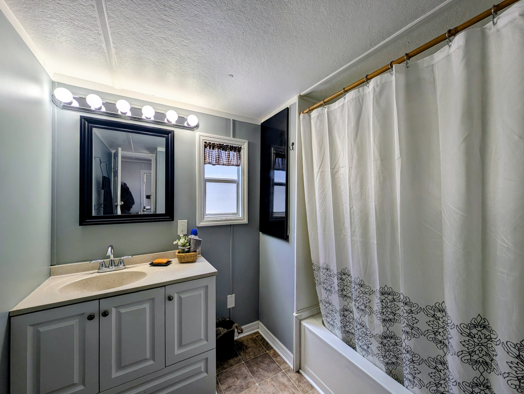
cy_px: 197
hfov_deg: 110.5
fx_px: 182
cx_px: 262
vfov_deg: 94.6
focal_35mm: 12
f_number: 1.95
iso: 36
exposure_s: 1/153
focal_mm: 2.23
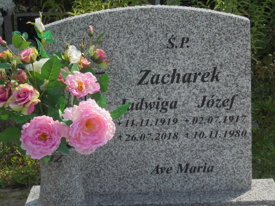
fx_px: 747
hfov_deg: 20.9
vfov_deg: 15.7
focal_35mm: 94
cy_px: 103
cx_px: 138
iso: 100
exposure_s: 1/500
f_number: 4.7
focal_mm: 16.9
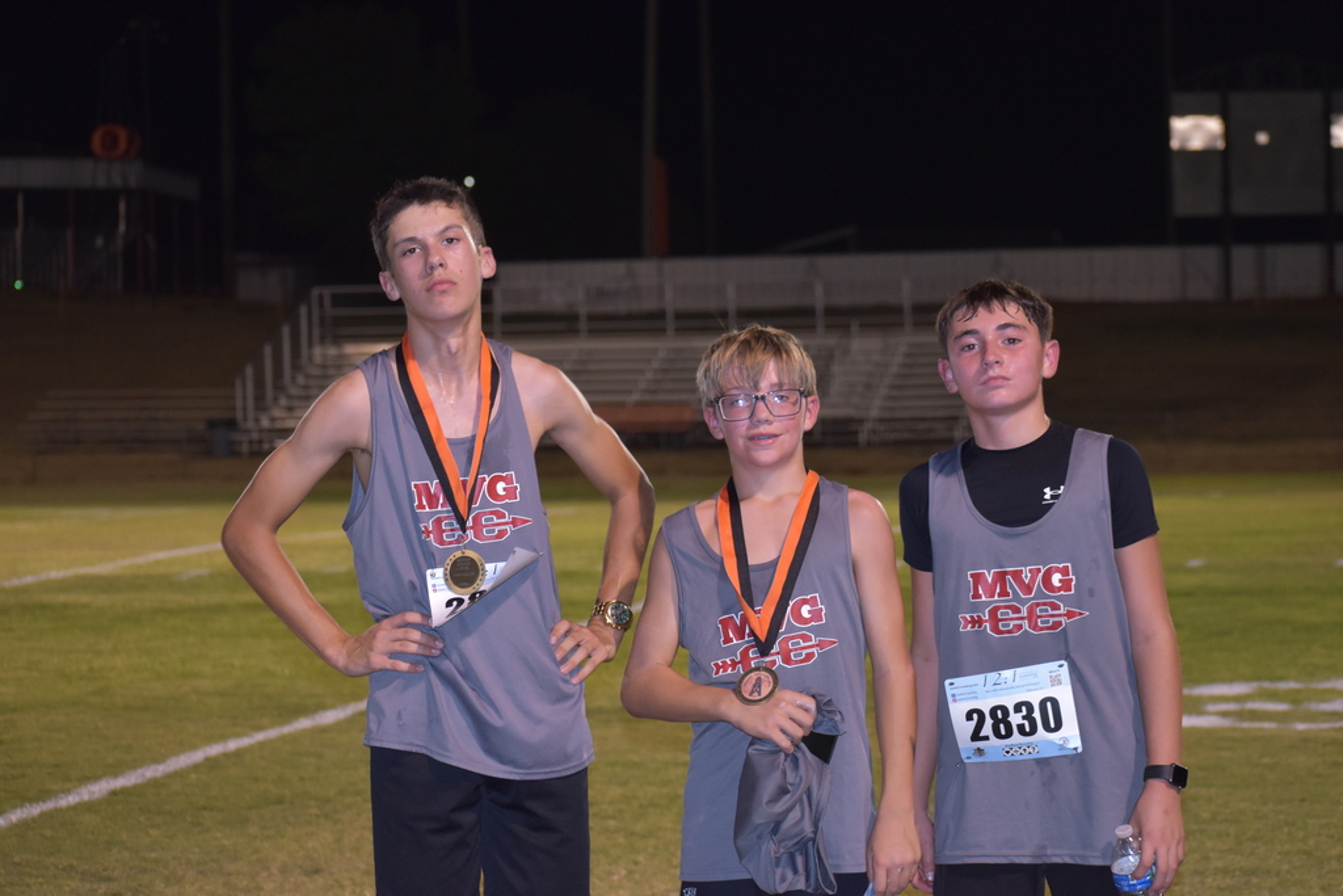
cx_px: 672
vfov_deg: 13.0
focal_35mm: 105
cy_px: 448
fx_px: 3917
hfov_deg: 19.5
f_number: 4.5
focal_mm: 70
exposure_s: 1/60
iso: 1250
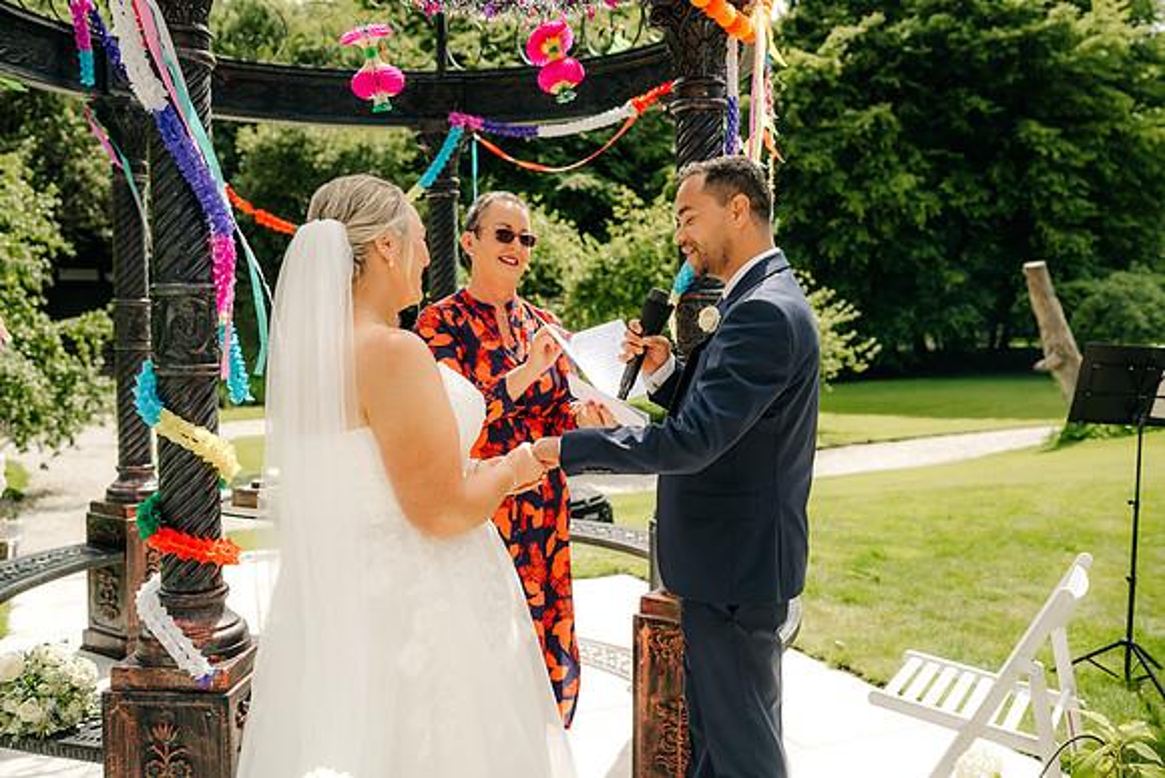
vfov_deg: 37.9
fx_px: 1133
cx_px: 582
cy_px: 389
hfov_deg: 54.4
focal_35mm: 35
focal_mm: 35
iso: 100
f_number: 3.5
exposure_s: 1/1000
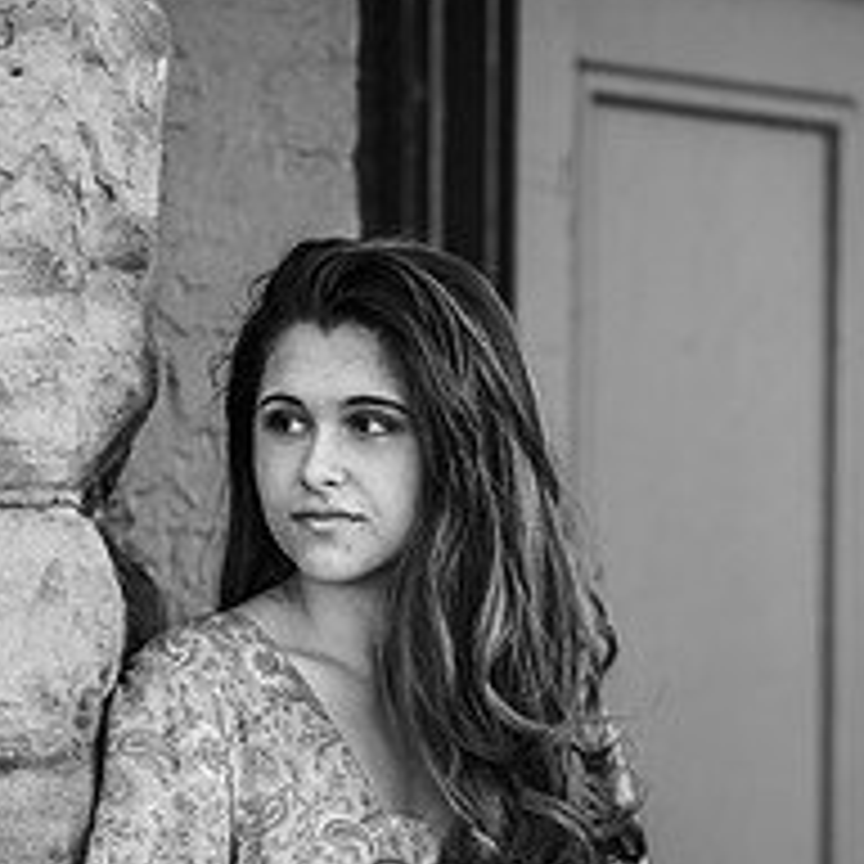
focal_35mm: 169
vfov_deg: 10.3
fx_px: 4772
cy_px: 873
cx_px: 315
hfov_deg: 10.3
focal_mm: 85
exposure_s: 1/500
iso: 160
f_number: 2
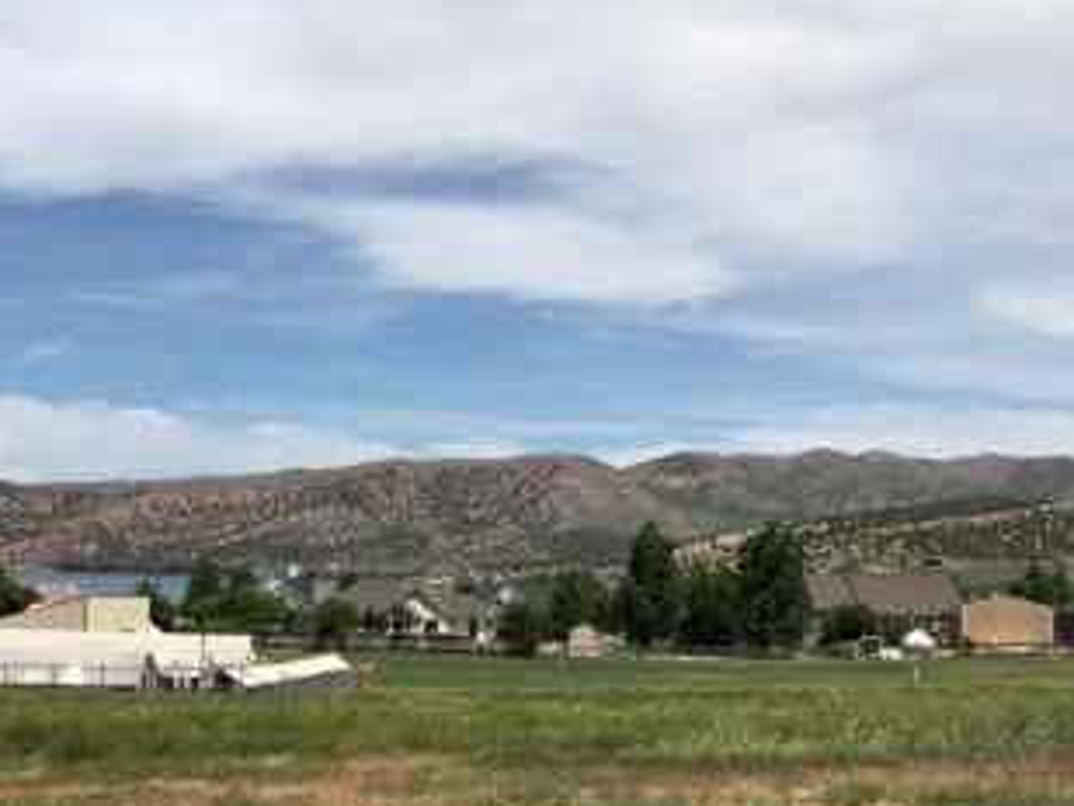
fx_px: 1800
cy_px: 632
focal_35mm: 58
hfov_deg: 32.9
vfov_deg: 24.9
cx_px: 358
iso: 20
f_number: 1.8
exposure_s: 1/3472
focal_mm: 3.99
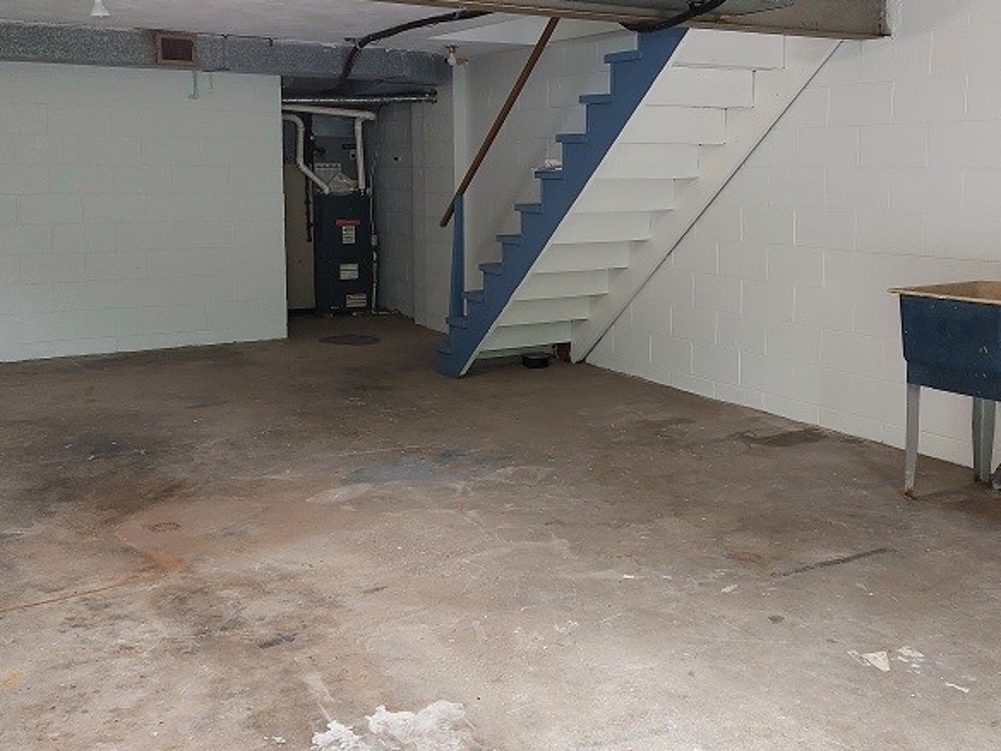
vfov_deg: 37.6
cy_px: 303
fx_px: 1099
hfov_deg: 48.9
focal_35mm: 38
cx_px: 544
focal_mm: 5.23
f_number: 1.8
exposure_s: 1/60
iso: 320
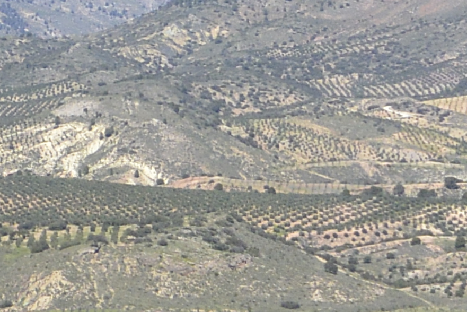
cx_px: -606
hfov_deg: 10.0
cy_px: 39
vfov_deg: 7.5
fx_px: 2375
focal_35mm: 183
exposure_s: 1/640
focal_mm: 13
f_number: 5.6
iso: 160
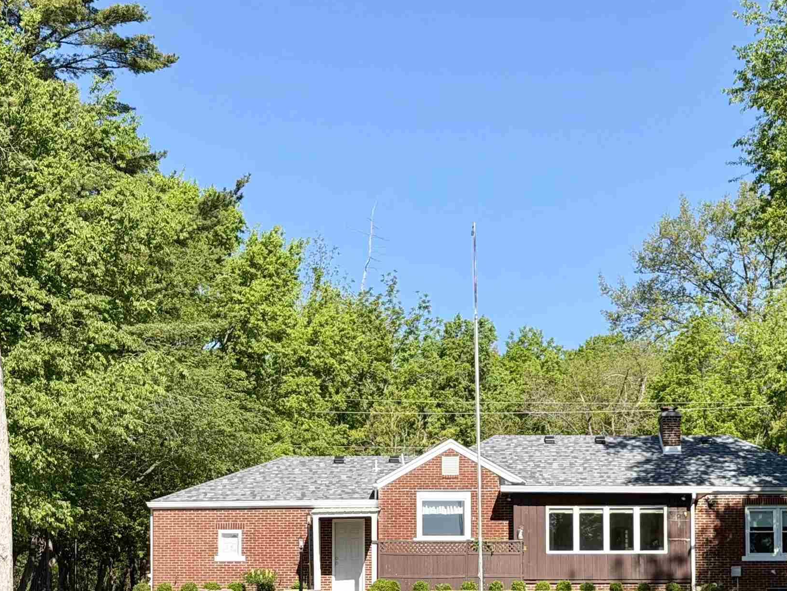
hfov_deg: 21.7
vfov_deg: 16.2
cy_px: 553
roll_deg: +0.8
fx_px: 2046
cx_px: 463
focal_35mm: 90
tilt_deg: +4.0
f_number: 1.78
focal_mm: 6.76
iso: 64
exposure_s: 1/3378
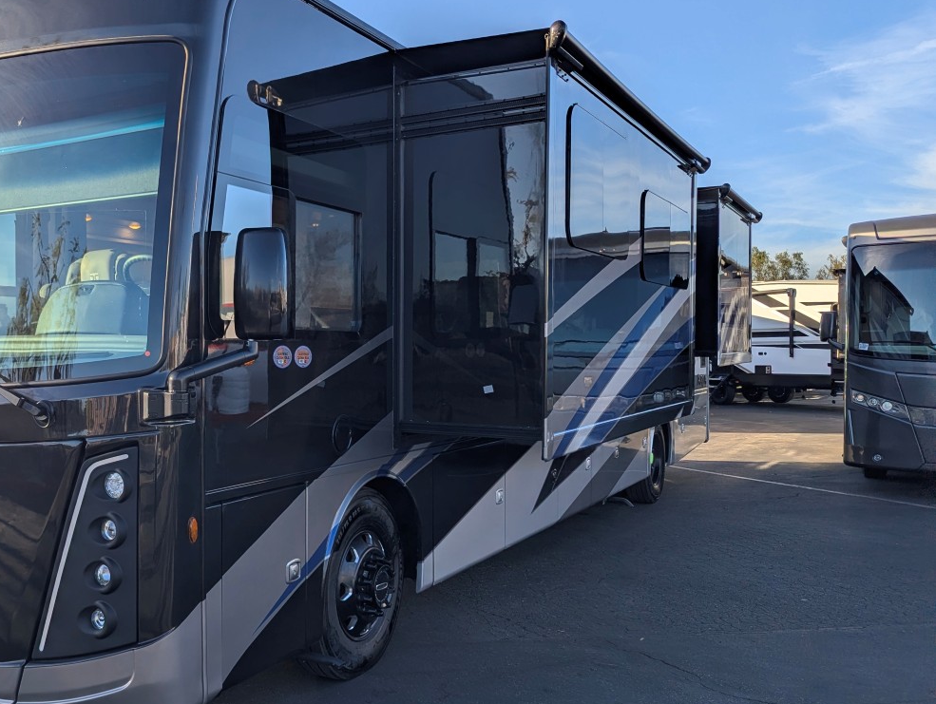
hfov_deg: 52.3
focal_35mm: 34
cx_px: 274
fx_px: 920
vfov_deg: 41.9
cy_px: 365
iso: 44
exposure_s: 1/1742
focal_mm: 6.81
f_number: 1.85
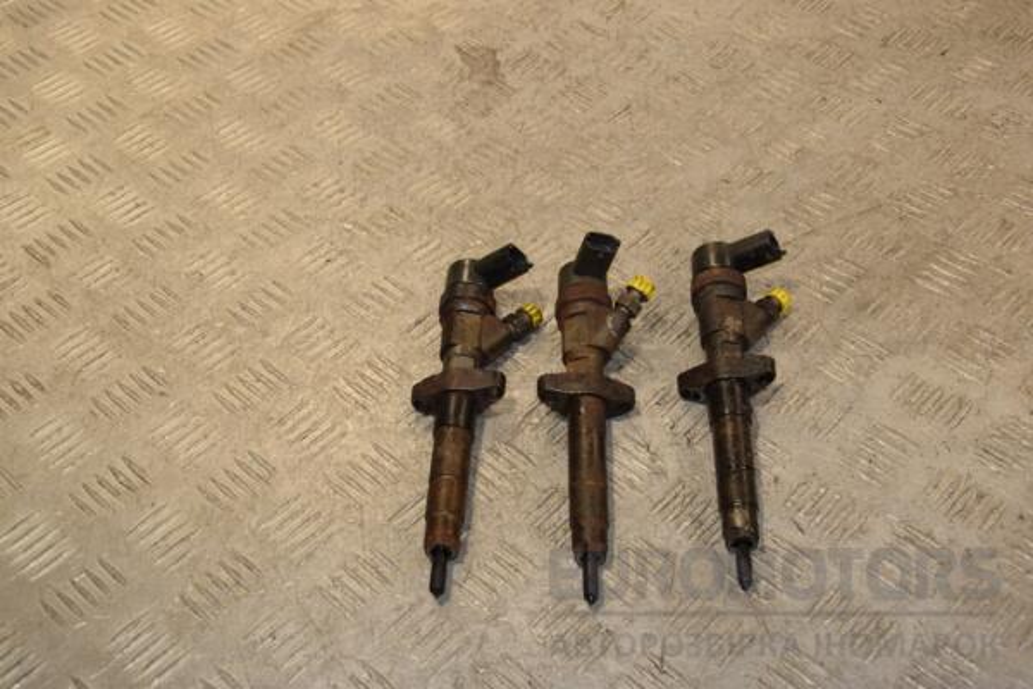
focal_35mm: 48
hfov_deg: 41.1
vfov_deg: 28.1
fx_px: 1377
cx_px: 516
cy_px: 344
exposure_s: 1/200
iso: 800
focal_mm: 32
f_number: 7.1
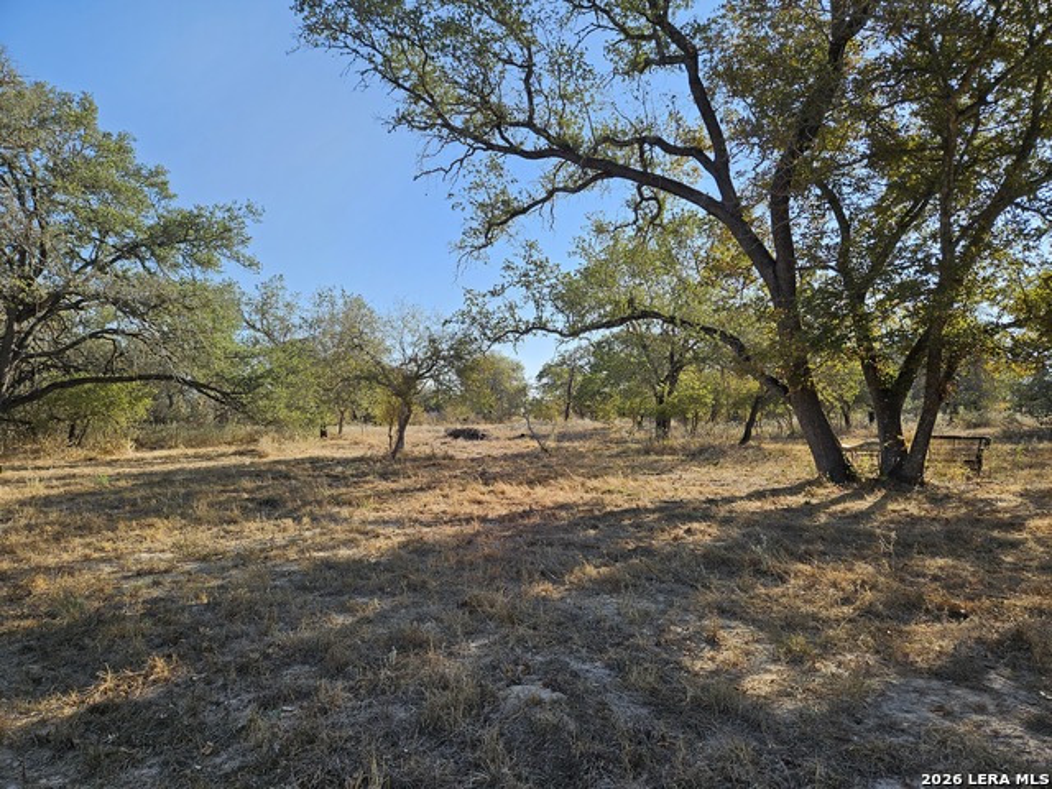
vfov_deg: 58.9
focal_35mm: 23
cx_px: 526
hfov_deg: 73.9
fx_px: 699
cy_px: 394
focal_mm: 5.4
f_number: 1.8
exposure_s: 1/978
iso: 25
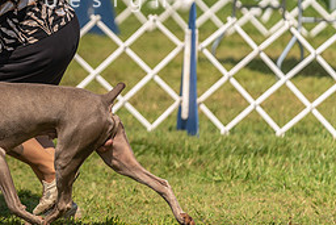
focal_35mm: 387
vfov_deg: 3.6
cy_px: 40
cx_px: 3
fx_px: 3614
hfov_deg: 5.3
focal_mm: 171
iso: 200
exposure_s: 1/3200
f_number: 2.8
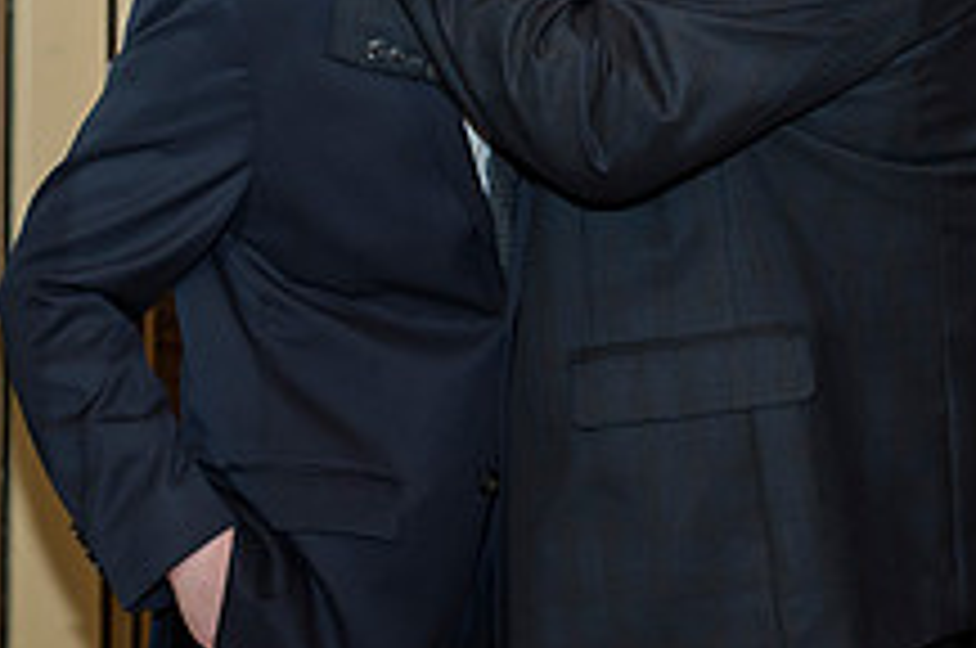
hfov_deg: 14.7
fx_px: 3790
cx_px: 628
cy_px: -159
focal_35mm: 140
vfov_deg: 9.6
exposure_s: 1/125
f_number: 4
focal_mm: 50
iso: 800
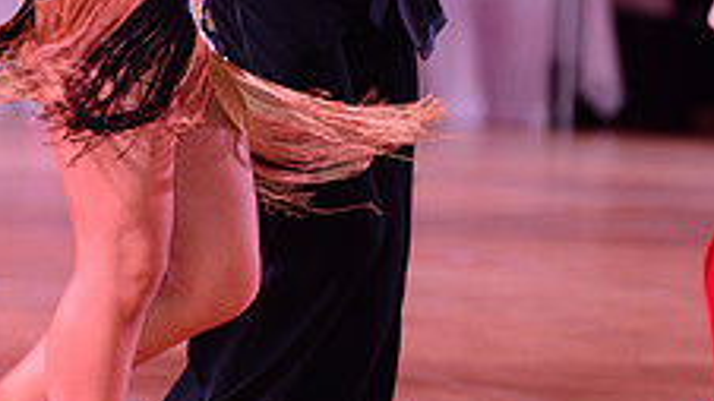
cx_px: 169
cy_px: -227
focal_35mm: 404
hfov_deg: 5.3
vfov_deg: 3.0
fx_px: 7647
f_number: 3.5
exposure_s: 1/250
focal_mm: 150
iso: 1800
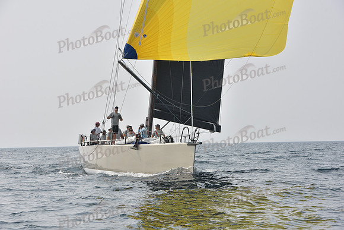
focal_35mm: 100
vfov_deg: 13.7
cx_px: 172
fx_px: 956
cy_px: 115
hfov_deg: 20.4
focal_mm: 100
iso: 250
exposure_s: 1/1250
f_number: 8
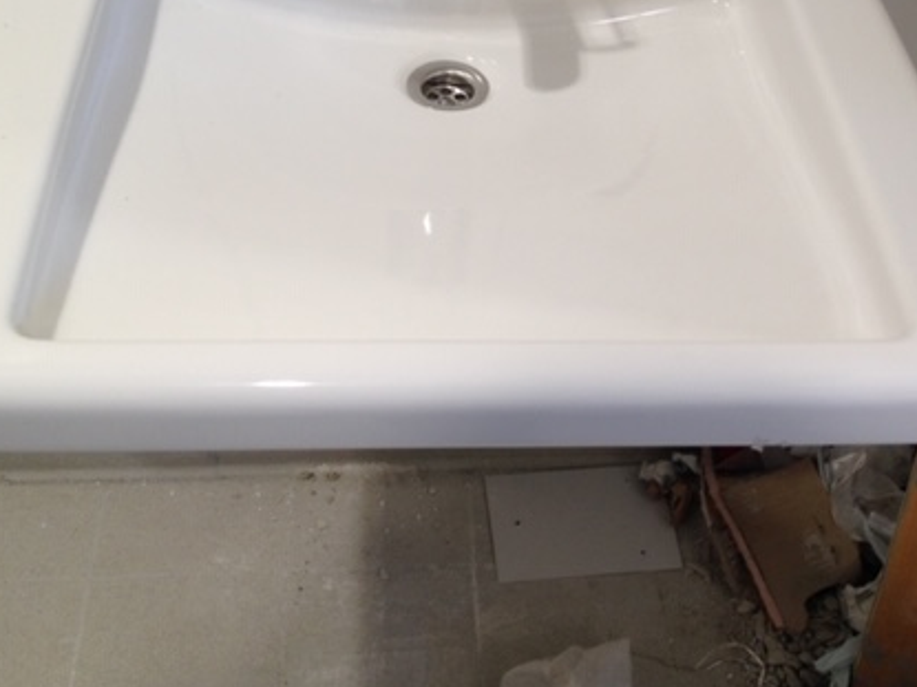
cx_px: 535
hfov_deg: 35.5
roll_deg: -5.2
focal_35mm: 54
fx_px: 1430
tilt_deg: -41.4
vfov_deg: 26.7
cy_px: 175
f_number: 2.4
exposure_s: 1/24
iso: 50
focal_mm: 4.28
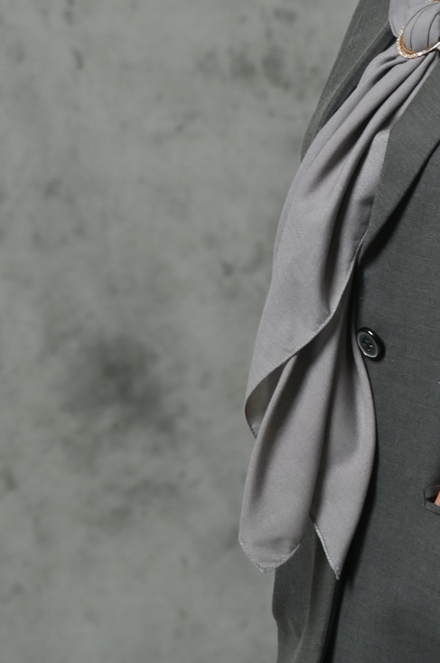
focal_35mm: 279
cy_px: -64
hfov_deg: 4.9
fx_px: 5127
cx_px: 585
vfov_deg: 7.3
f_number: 8
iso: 250
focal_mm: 85
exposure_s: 1/125
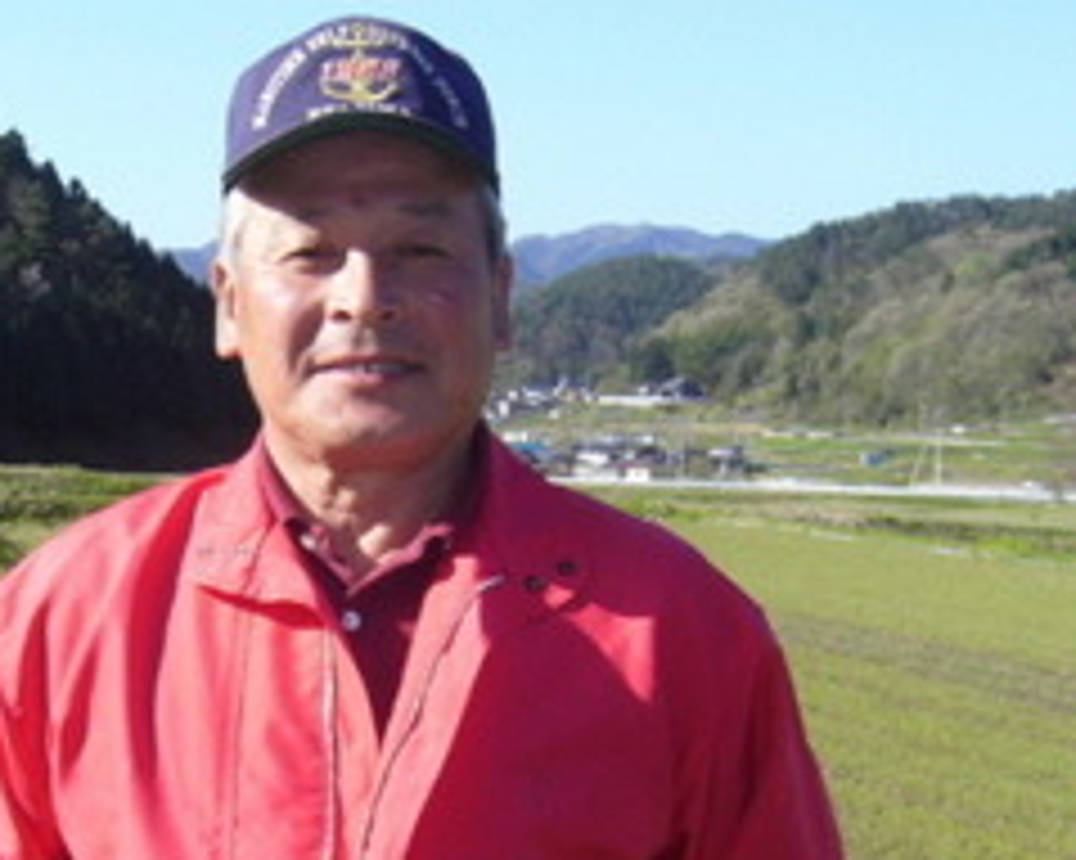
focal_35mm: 63
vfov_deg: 24.0
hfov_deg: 29.7
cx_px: 329
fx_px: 2005
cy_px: 621
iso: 80
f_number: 5.6
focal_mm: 5.8
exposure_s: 1/160
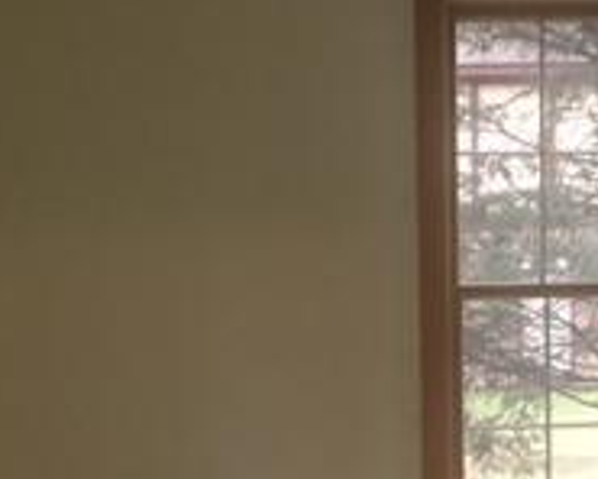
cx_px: 427
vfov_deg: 15.3
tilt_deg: -6.6
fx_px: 1734
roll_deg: +1.0
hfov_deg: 19.5
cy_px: 534
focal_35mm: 98
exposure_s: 1/15
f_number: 2.2
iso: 80
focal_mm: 4.15
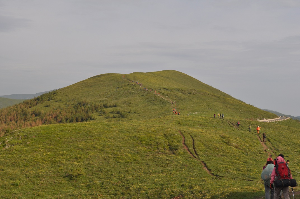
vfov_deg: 25.0
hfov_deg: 36.9
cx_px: 150
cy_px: 100
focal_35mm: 54
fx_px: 449
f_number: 9
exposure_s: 1/320
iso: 200
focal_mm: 36
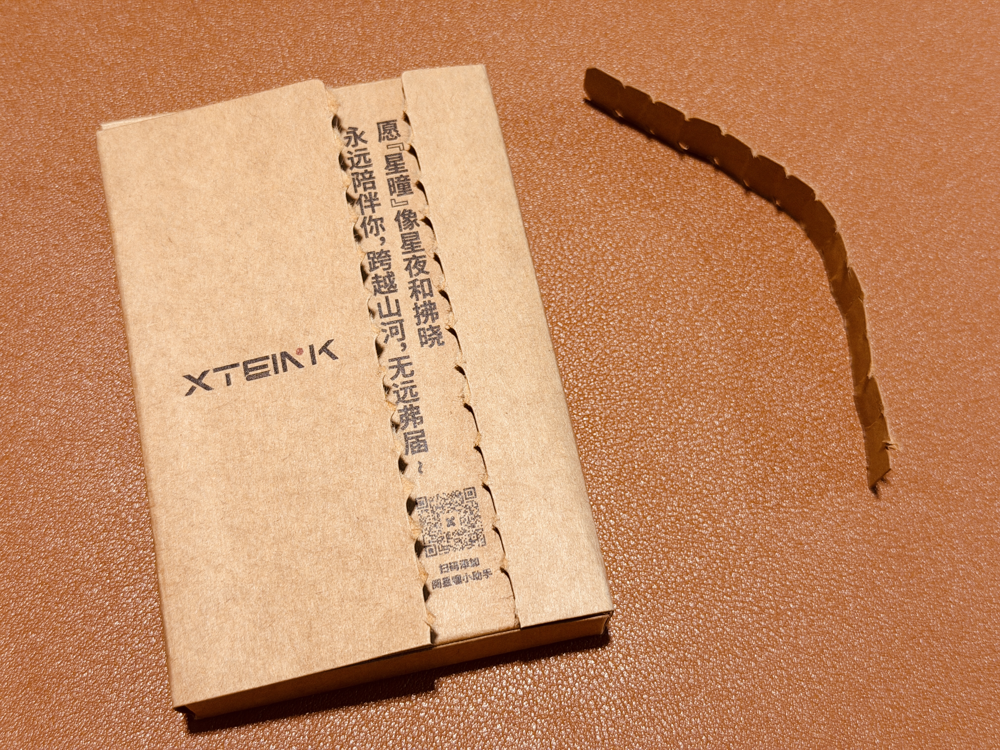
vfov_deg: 30.3
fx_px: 1387
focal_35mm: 48
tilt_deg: -70.2
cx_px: 500
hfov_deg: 39.7
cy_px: 375
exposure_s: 1/40
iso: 200
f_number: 1.78
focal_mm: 6.76
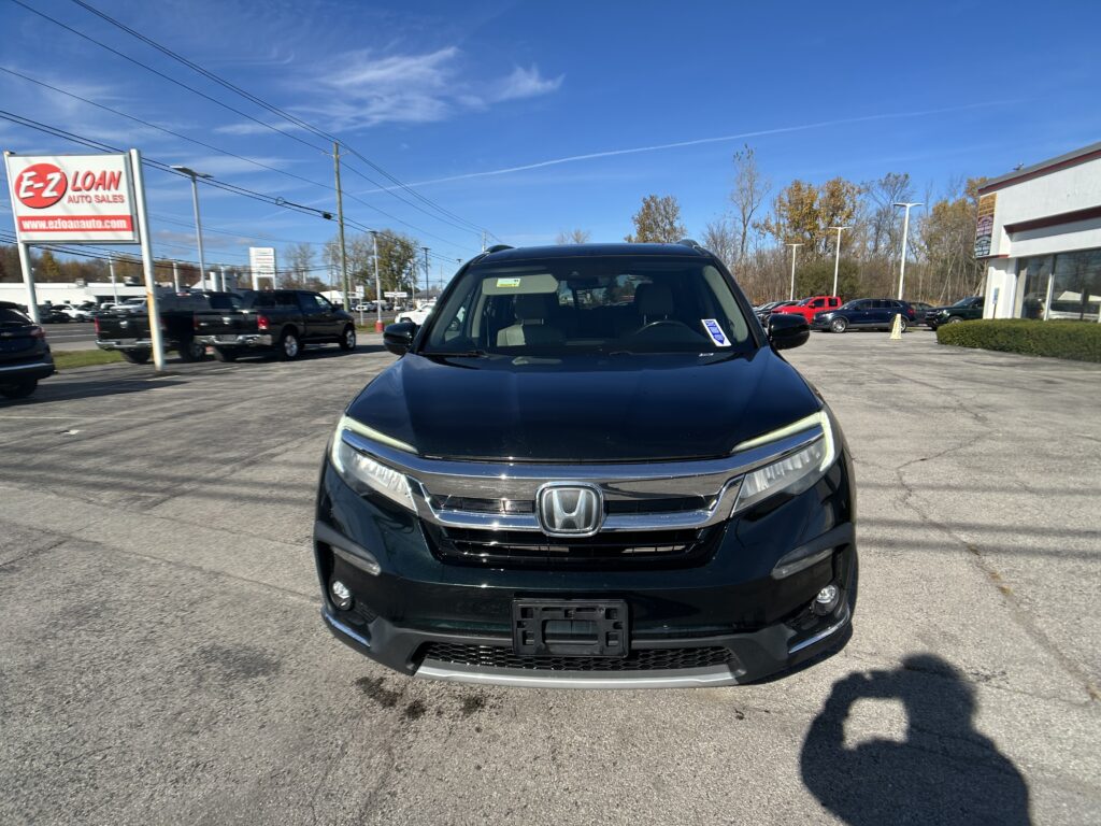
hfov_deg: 67.3
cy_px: 413
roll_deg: +0.4
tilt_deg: -9.8
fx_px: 827
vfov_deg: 53.1
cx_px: 550
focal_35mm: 26
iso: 50
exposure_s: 1/3571
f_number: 1.5
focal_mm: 5.7
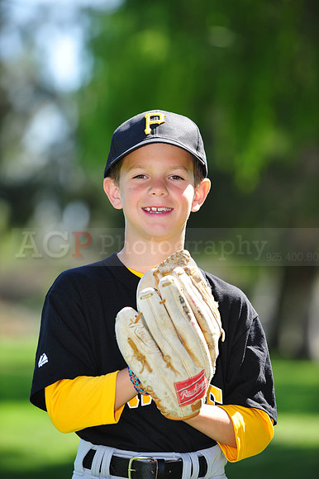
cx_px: 160
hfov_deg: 8.3
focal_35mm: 165
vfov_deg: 12.5
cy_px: 240
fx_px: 2196
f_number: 4.5
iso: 200
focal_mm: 165
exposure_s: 1/500
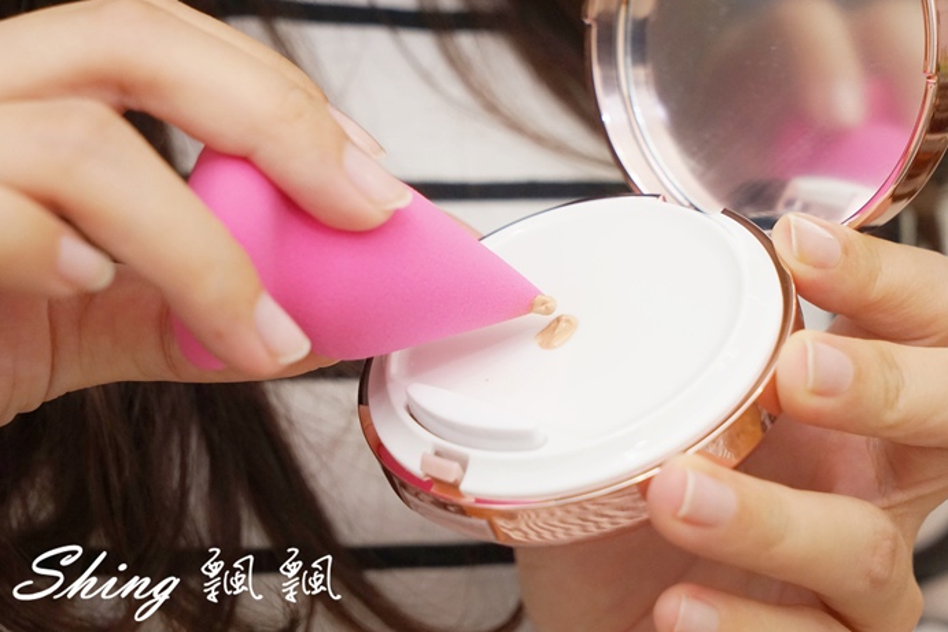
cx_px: 536
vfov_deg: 16.9
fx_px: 2133
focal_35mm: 81
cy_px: 274
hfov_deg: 25.0
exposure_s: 1/80
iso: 1600
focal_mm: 70
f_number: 7.1
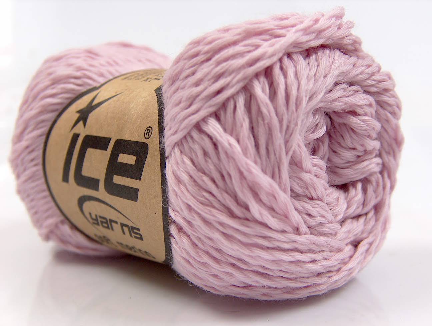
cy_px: 163
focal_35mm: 44
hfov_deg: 42.9
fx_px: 550
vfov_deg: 33.0
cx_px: 216
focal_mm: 8.96
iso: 100
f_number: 2.8
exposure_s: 1/4.59
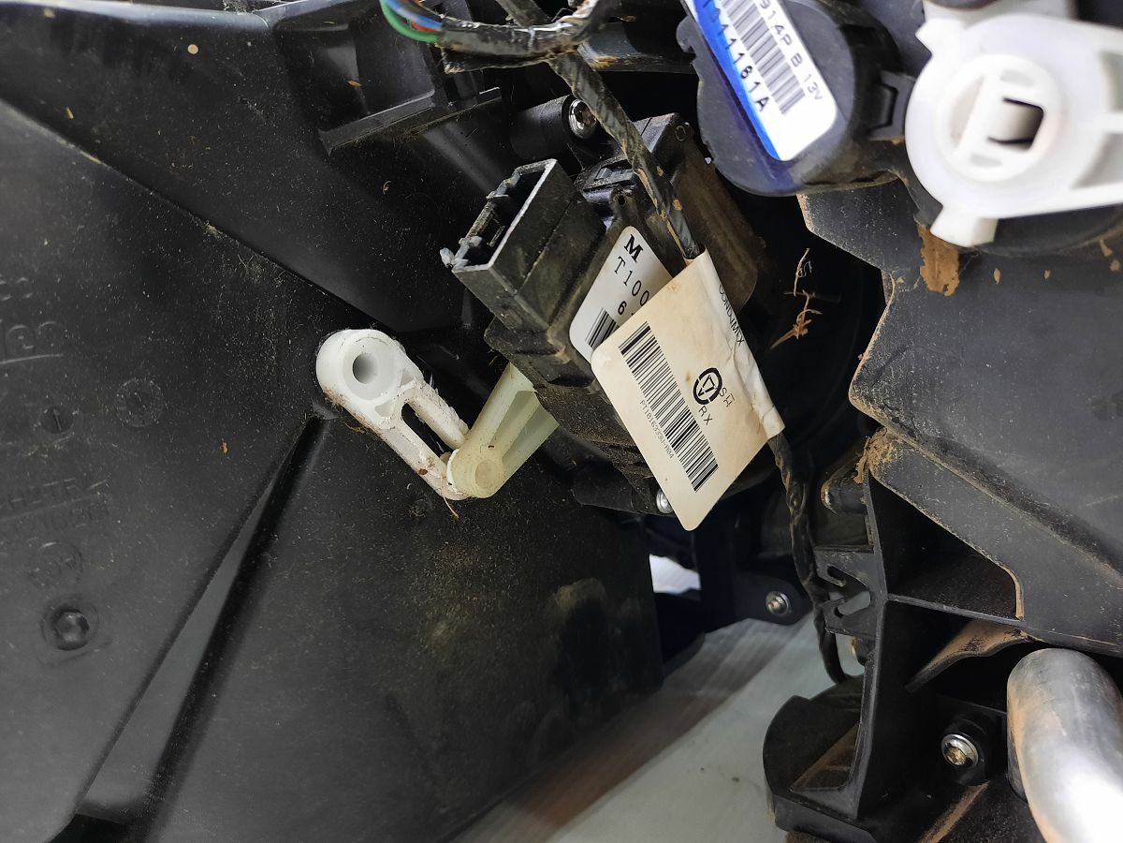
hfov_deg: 69.4
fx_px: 811
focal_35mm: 25
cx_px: 562
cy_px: 422
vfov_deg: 54.9
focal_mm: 4.6
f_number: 2
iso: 320
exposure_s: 1/50
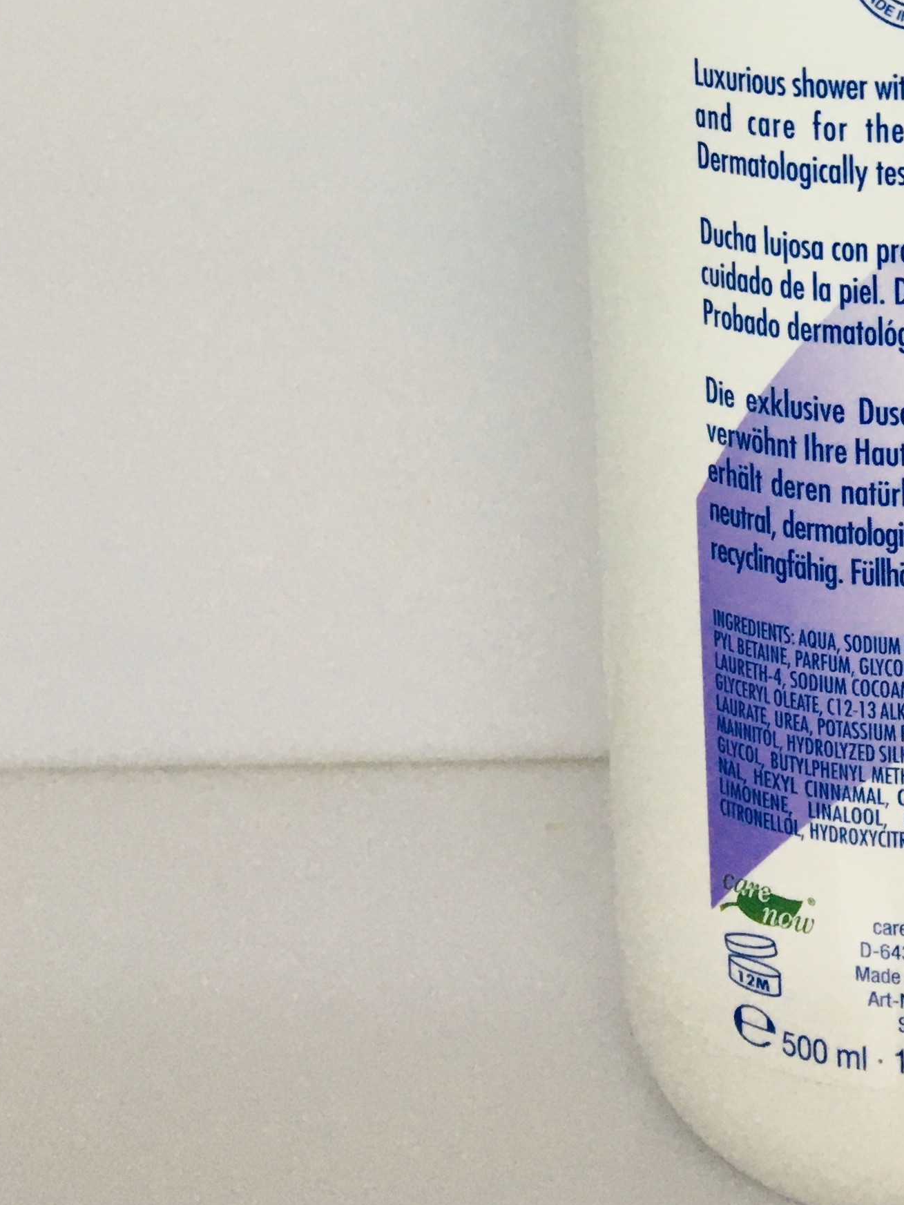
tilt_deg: -12.1
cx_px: 946
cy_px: -68
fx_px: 2333
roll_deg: -1.9
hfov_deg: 21.0
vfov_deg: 27.0
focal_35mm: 67
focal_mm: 4.15
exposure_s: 1/33
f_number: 2.2
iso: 50
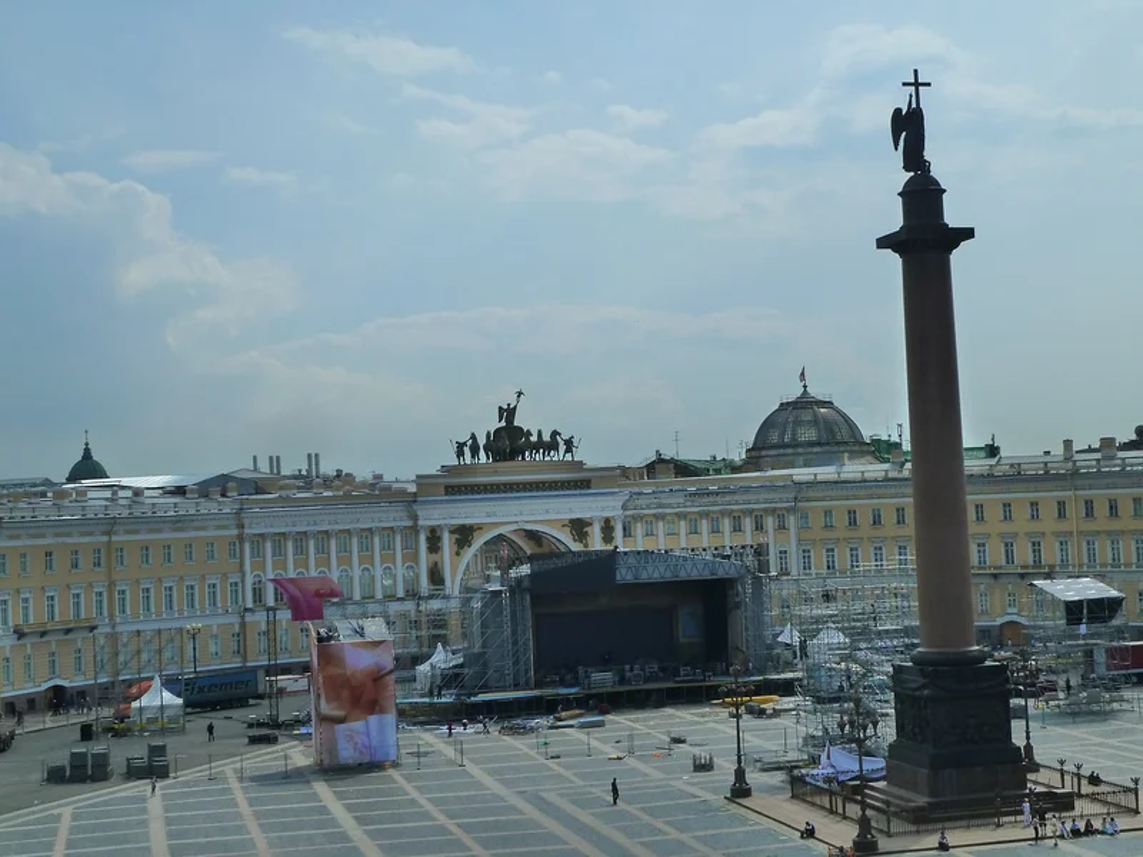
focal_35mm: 55
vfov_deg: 26.6
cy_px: 428
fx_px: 1816
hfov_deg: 34.9
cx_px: 572
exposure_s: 1/1000
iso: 200
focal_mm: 9.1
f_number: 5.6
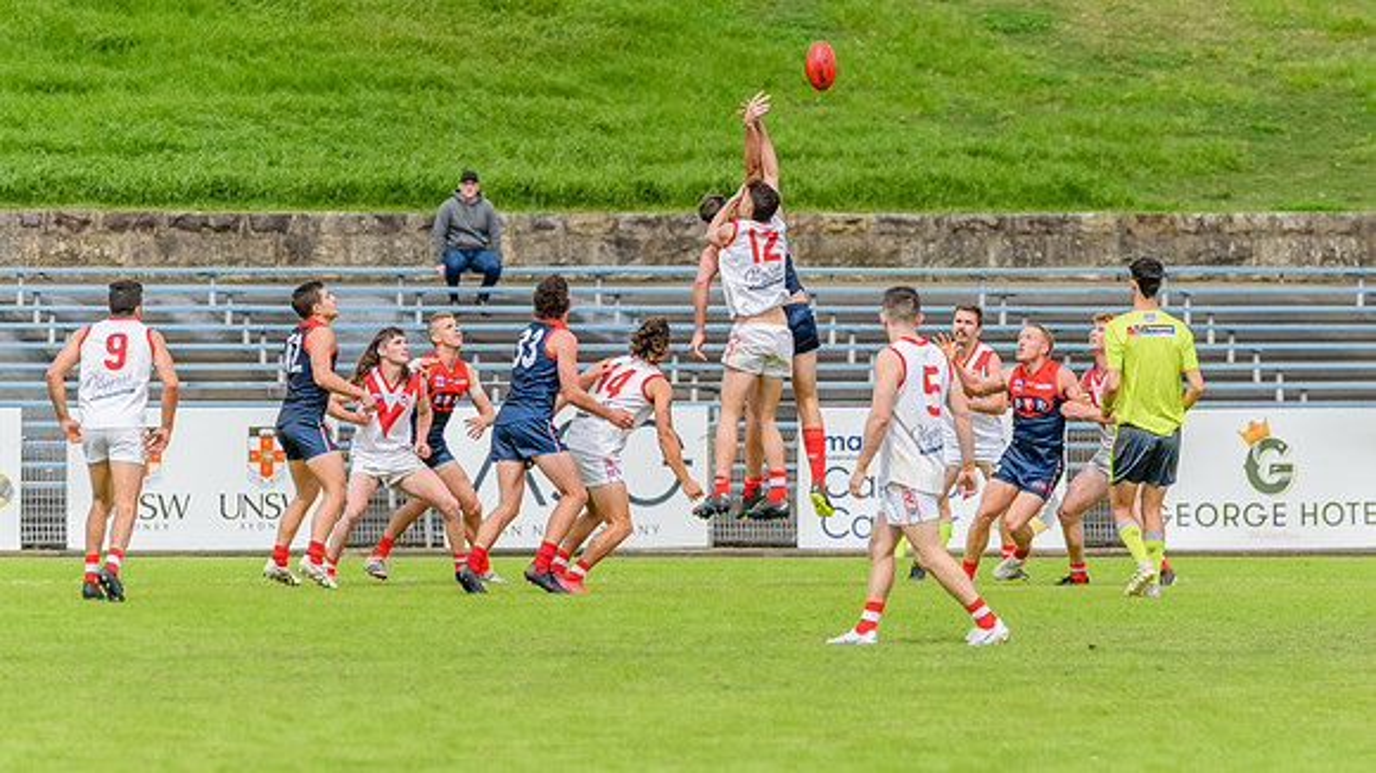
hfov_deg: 4.9
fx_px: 15963
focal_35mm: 438
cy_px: 364
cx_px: 787
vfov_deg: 2.8
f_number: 10
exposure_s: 1/1600
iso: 800
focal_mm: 360
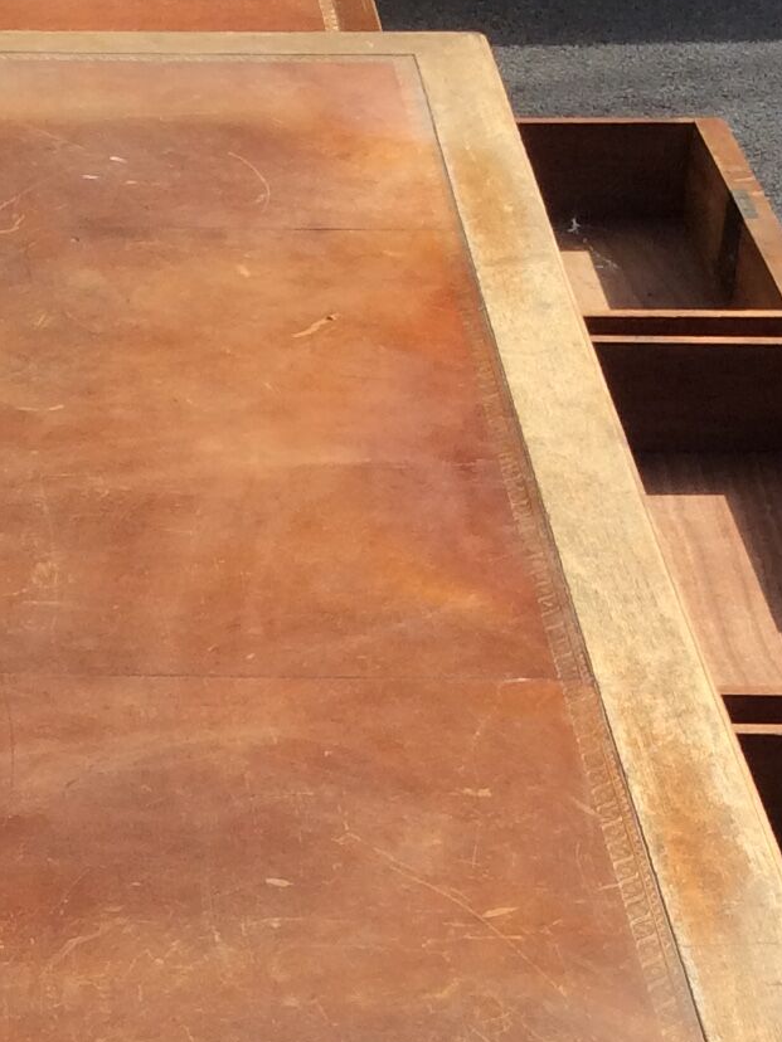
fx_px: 3012
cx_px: 69
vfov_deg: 19.1
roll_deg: -0.9
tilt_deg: -33.9
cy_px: 1036
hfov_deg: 14.6
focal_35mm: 100
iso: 32
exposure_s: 1/1100
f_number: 2.4
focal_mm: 3.3
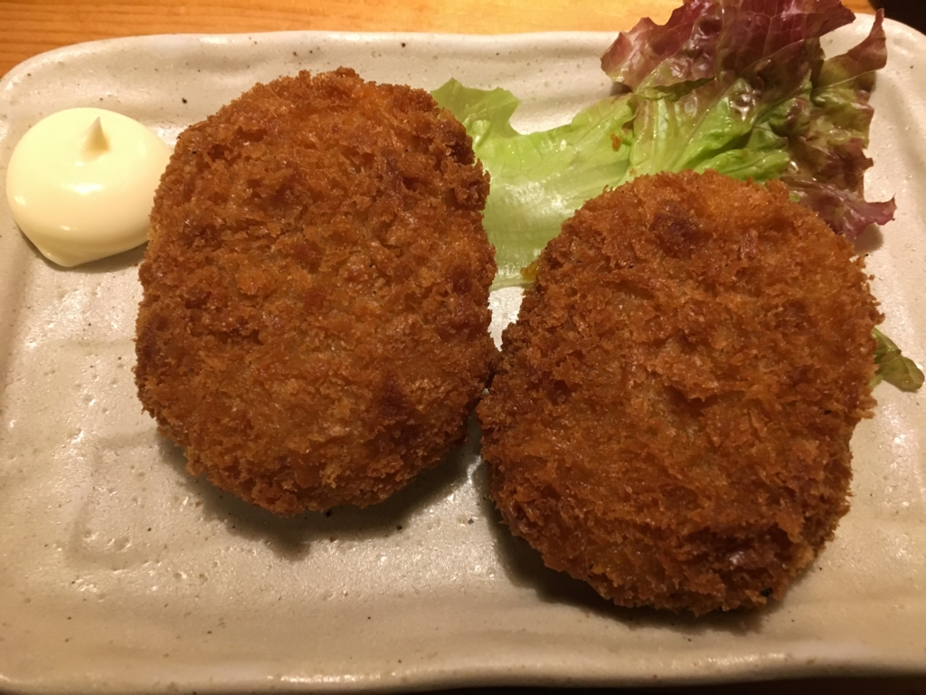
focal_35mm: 29
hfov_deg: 61.7
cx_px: 463
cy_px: 348
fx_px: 776
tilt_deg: -65.6
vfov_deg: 48.2
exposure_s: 1/24
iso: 200
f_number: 2.2
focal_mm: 4.15
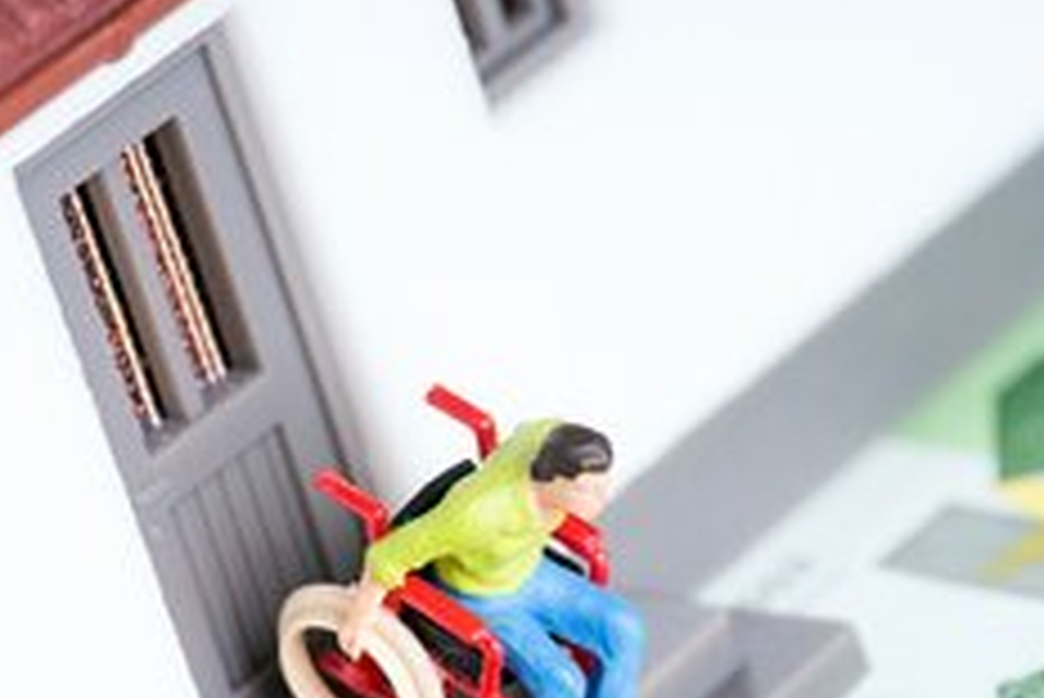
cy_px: 608
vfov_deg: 6.9
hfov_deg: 10.3
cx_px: 475
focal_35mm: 199
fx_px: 5774
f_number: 11
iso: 80
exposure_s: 1/160
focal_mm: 100
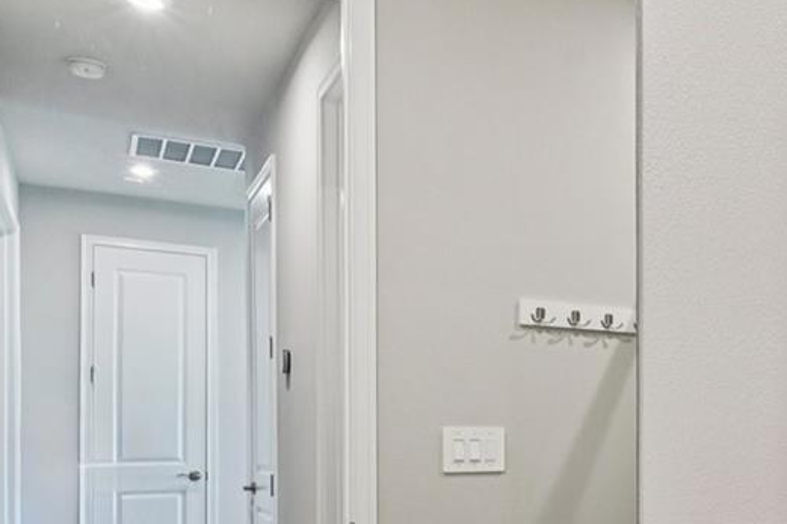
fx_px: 940
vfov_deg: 30.3
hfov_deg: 38.0
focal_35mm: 43
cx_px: 863
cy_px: 435
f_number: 8
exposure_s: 1/15
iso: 400
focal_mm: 14
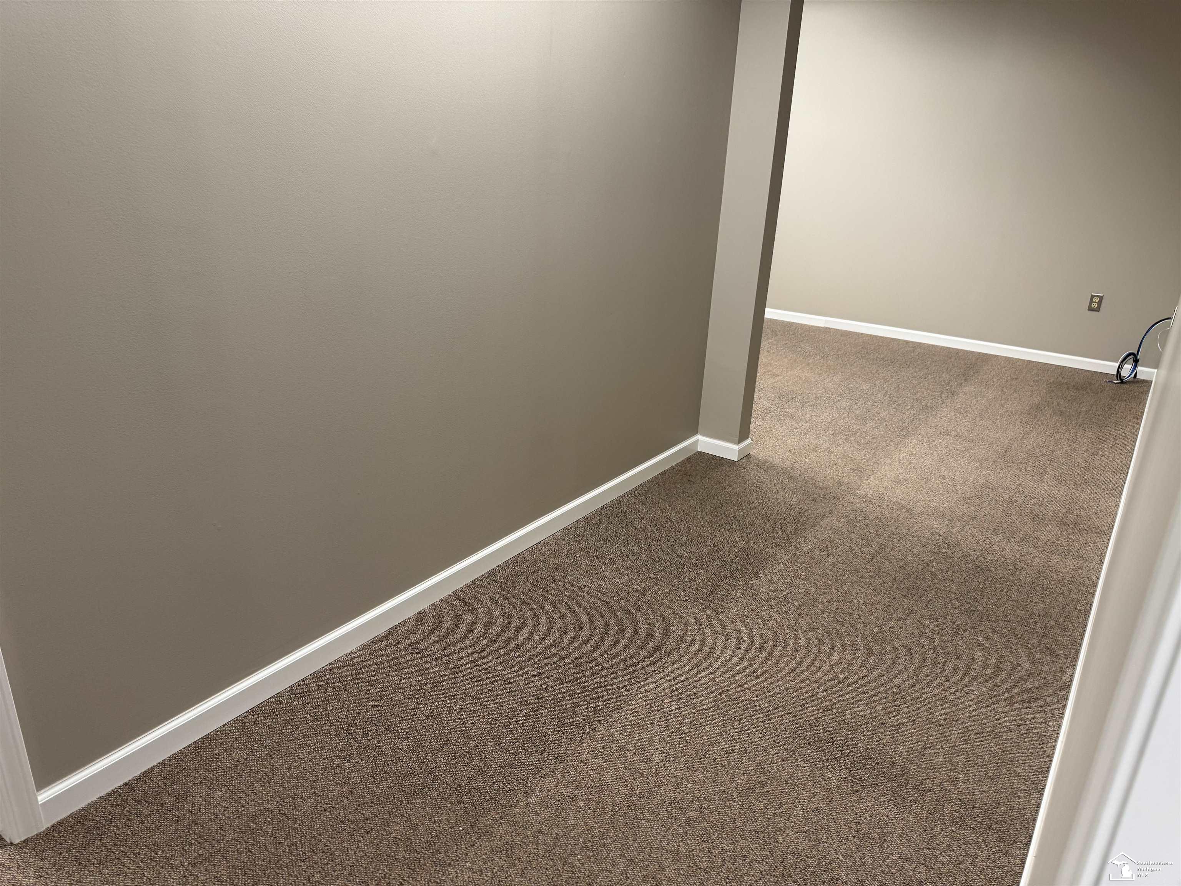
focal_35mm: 24
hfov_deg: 71.6
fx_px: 819
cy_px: 443
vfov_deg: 56.8
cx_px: 590
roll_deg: -3.4
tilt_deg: -22.1
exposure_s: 1/60
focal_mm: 6.76
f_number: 1.78
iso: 125
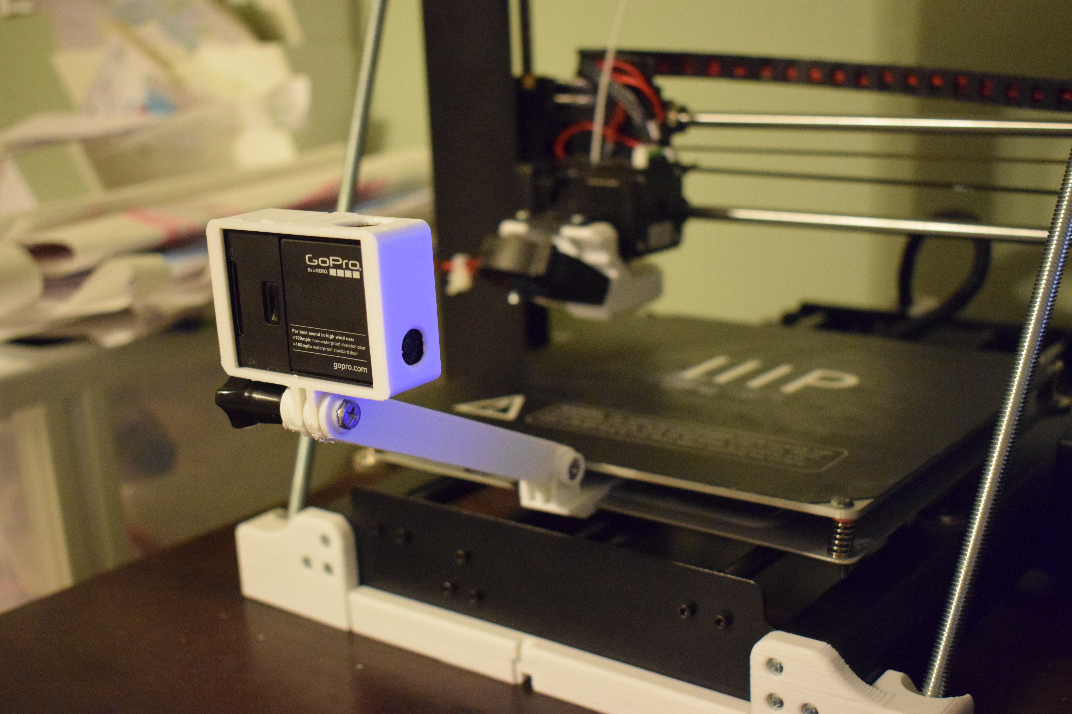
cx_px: 536
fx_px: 1340
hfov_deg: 43.6
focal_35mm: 45
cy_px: 357
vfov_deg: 29.9
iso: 6400
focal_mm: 30
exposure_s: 1/50
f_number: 4.2
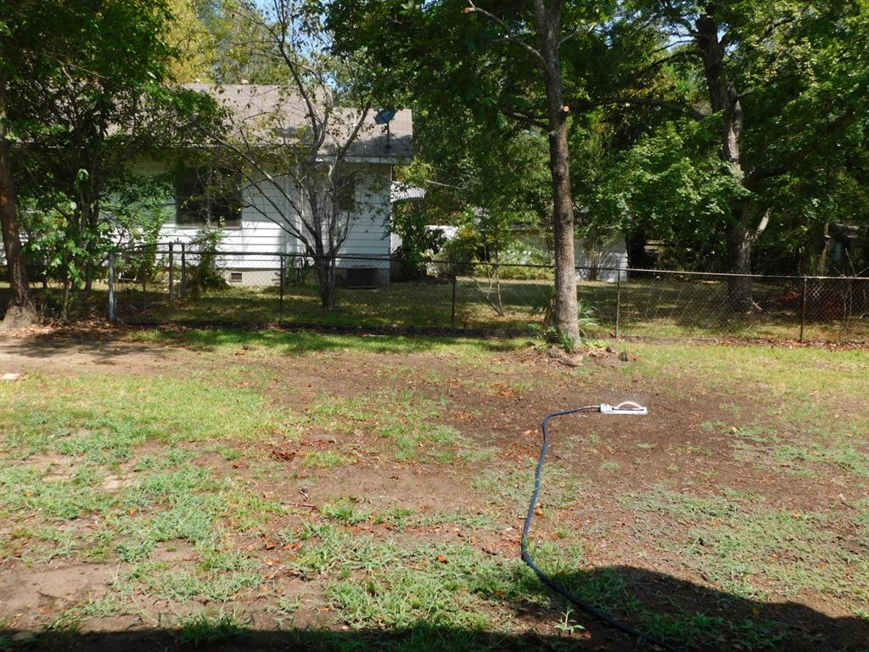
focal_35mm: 30
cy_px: 326
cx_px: 434
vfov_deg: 46.8
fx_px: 753
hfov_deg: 60.0
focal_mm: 5.3
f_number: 3.2
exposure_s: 1/640
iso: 125
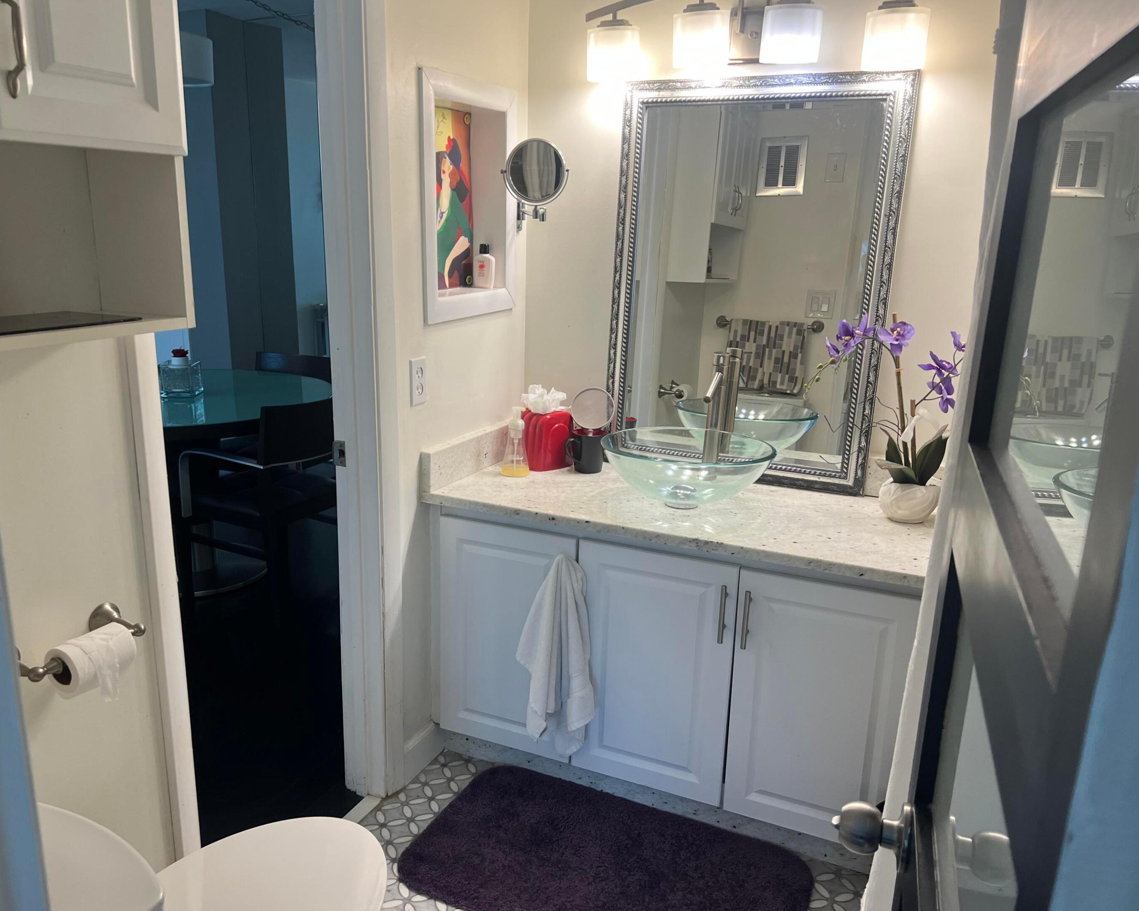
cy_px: 469
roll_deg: +0.0
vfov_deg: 51.5
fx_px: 944
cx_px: 520
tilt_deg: -15.1
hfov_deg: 62.1
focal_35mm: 28
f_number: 1.5
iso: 100
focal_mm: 5.7
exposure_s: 1/120
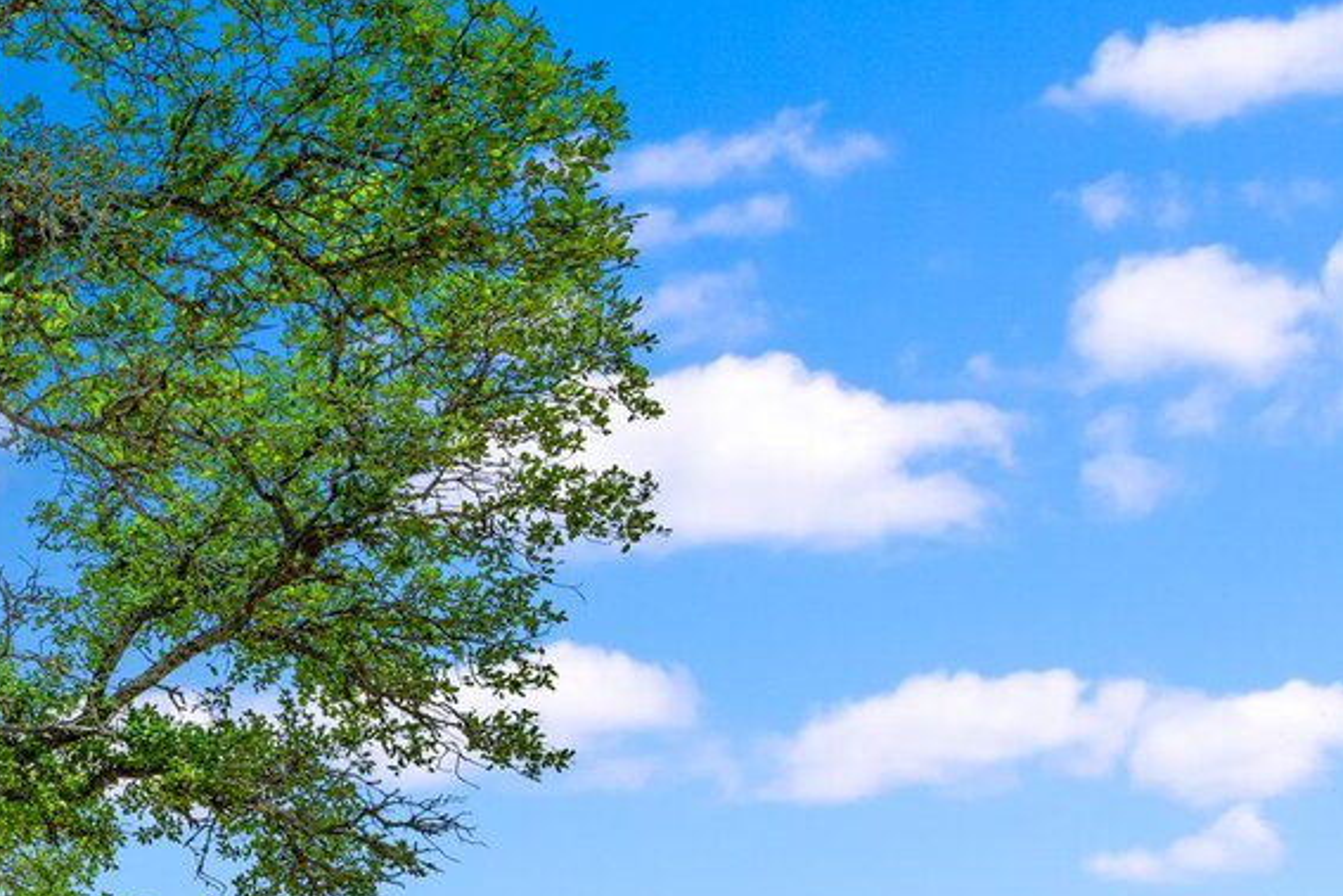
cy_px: 687
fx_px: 1492
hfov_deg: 31.8
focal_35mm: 40
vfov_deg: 32.7
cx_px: -535
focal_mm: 14
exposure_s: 1/250
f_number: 9
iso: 125
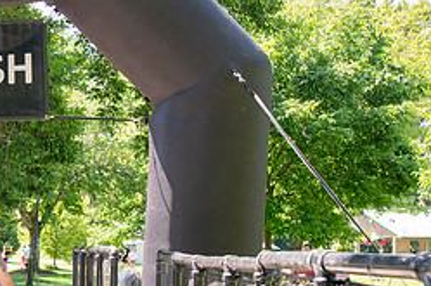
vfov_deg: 16.0
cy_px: 250
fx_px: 1004
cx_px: -48
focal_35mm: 84
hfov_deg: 22.8
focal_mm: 24
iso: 500
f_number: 4
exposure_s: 1/400
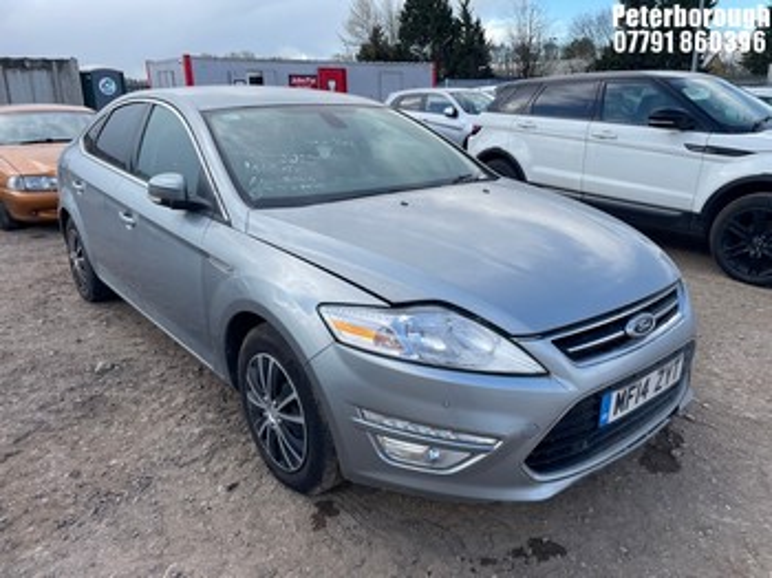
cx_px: 386
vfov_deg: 53.0
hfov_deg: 67.3
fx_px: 579
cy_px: 289
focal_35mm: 26
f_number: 1.6
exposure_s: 1/1276
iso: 32
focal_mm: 4.2
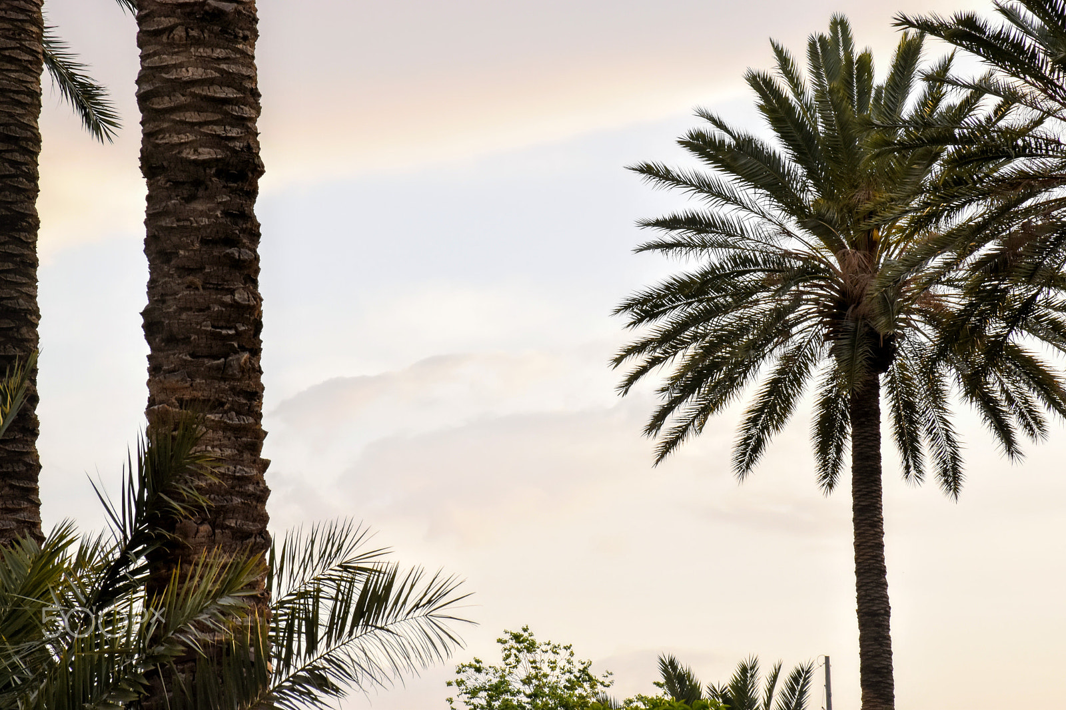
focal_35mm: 142
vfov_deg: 9.6
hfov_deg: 14.4
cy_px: 355
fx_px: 4218
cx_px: 533
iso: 640
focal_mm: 95
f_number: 13
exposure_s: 1/125
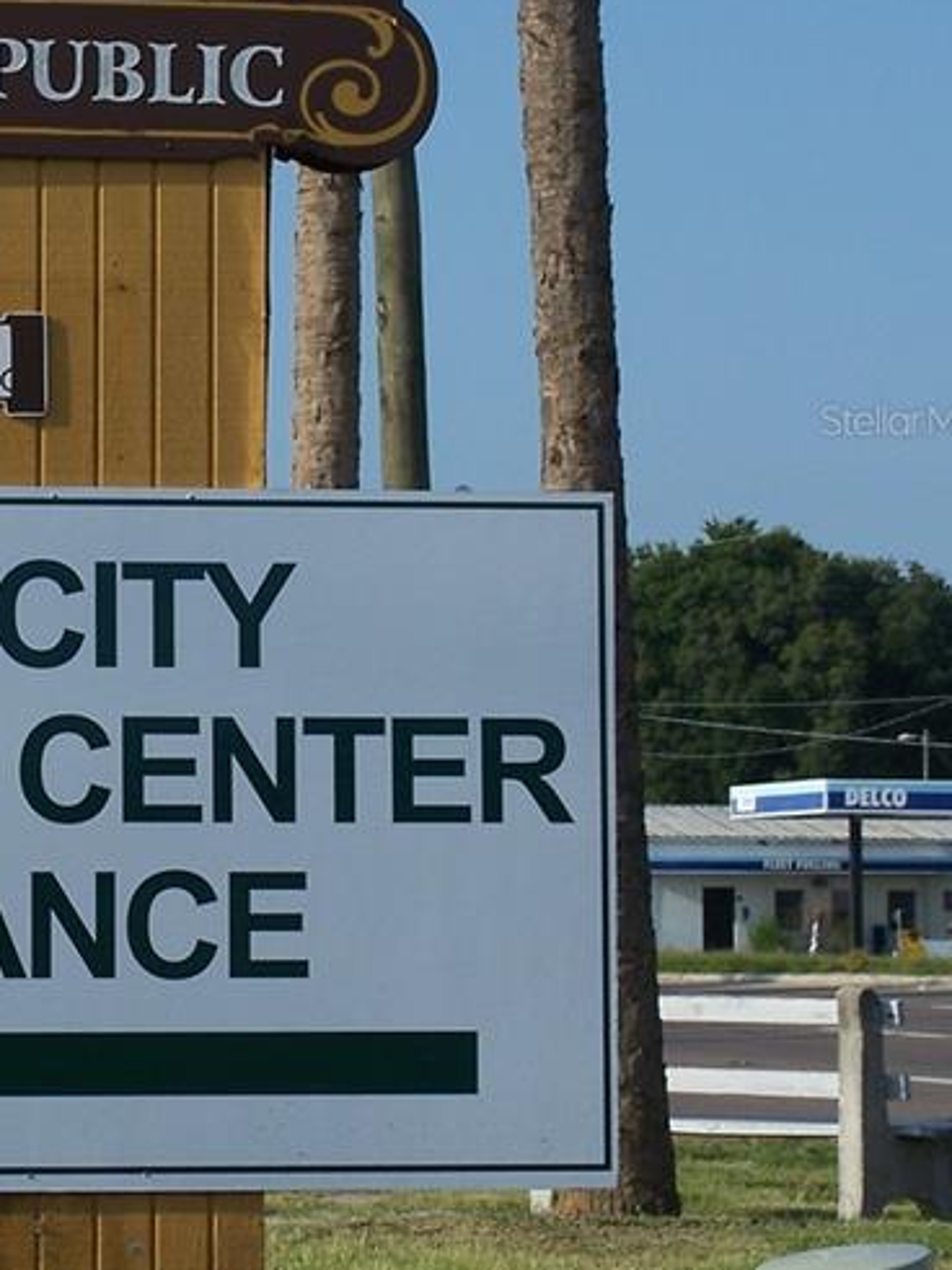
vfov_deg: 11.5
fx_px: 6273
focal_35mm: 171
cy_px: 419
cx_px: -160
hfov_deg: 8.6
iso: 64
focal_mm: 14.7
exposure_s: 1/500
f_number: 4.5
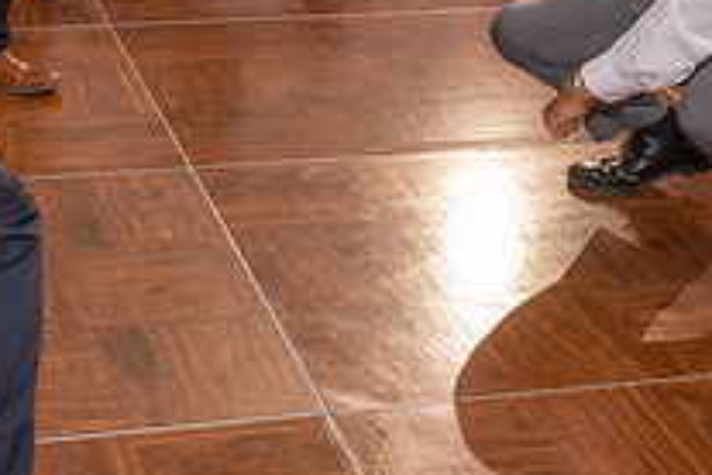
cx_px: 179
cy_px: -129
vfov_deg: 15.0
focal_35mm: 87
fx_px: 1721
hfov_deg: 23.2
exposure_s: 1/160
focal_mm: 31
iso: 1600
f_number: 3.5
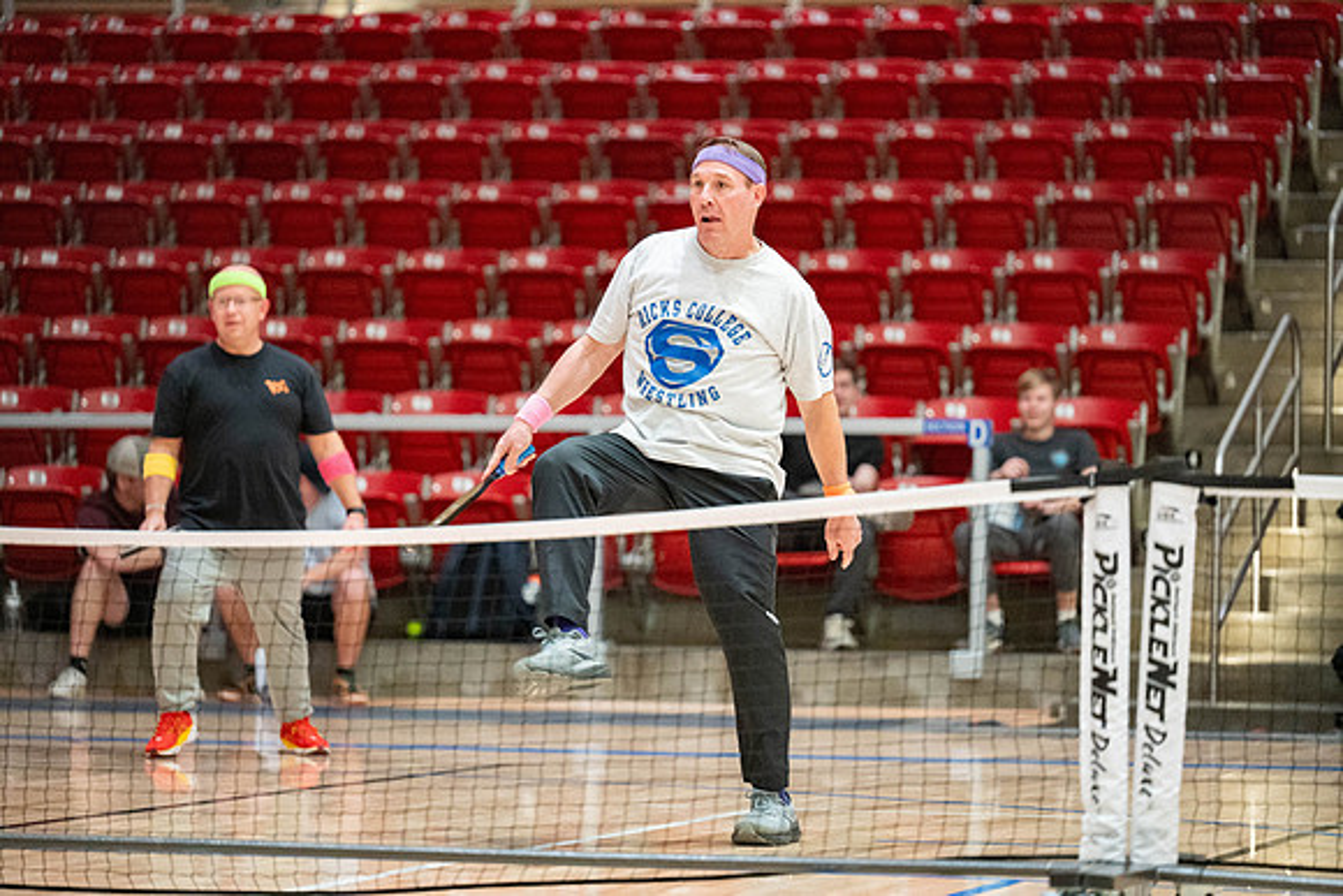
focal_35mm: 160
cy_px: 448
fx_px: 5970
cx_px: 672
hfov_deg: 12.8
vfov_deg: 8.6
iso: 5000
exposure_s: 1/500
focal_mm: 160
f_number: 2.8
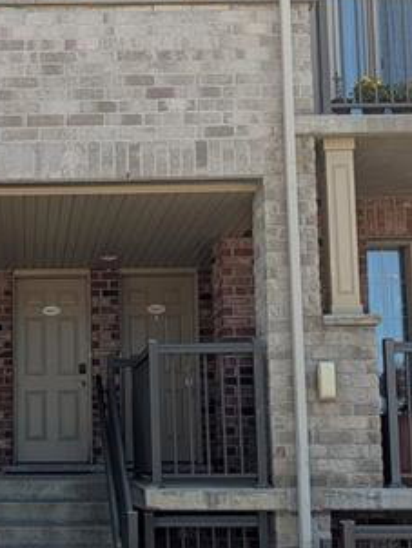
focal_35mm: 61
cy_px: 359
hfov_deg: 23.1
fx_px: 967
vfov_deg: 31.4
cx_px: 7
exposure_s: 1/1314
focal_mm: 6.9
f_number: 1.68
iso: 22
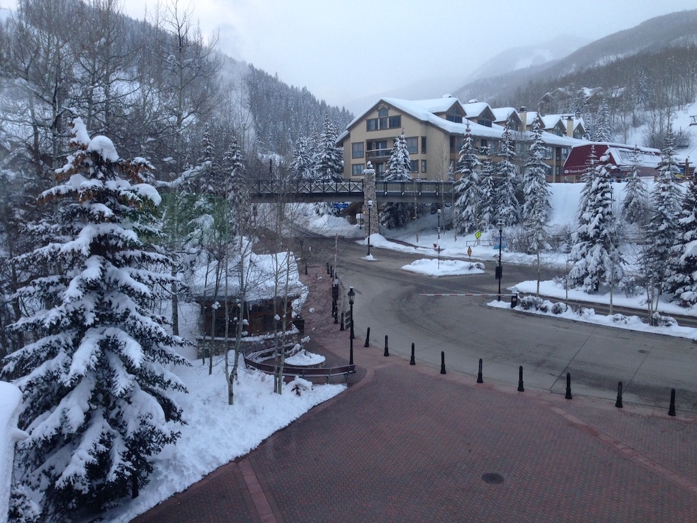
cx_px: 348
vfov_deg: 42.9
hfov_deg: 55.4
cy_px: 262
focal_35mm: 33
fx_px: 664
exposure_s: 1/120
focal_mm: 4.12
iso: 64
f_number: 2.4
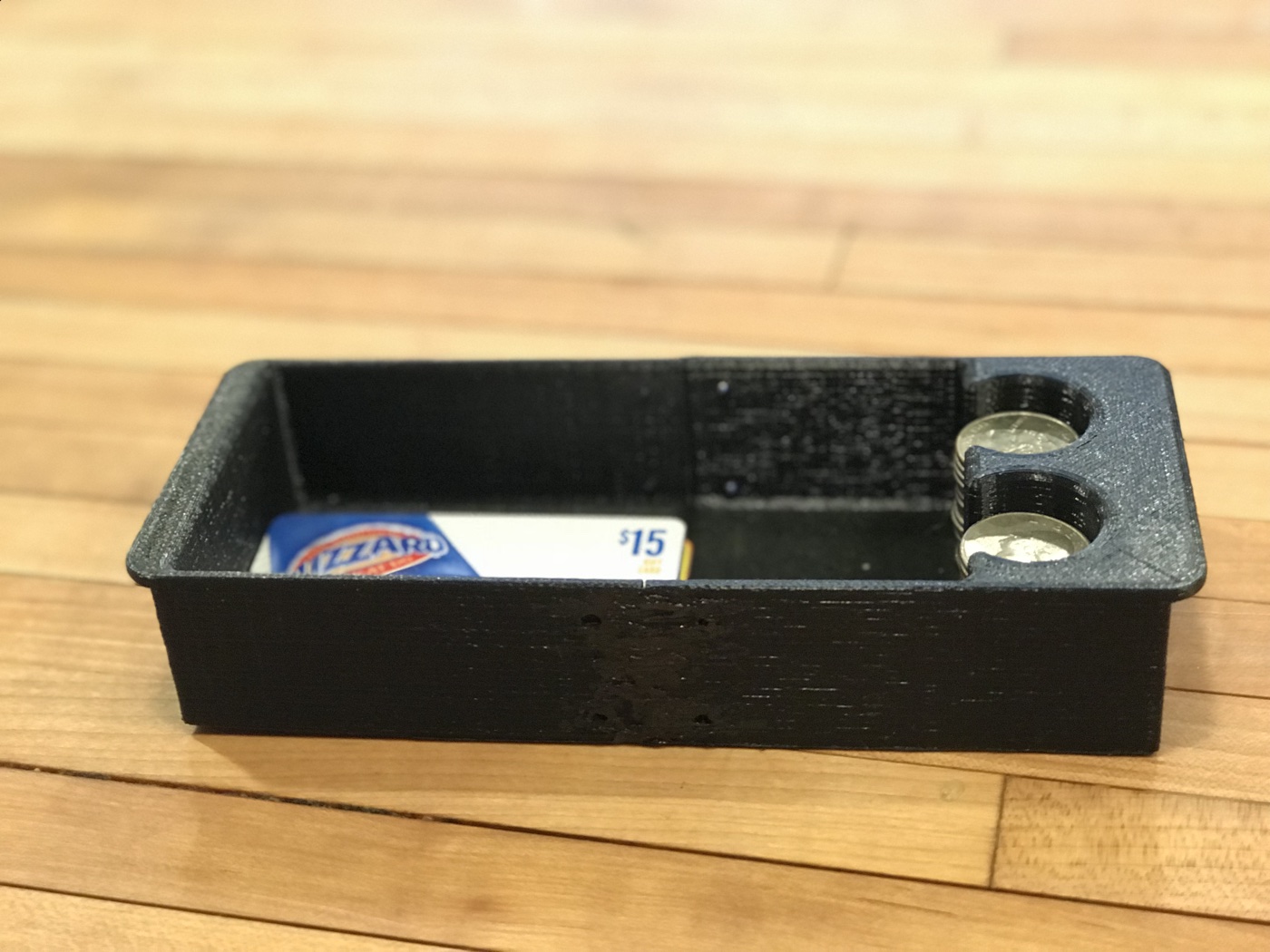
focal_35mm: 57
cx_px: 635
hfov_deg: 33.8
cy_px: 476
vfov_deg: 25.7
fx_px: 2091
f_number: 2.8
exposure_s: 1/60
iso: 400
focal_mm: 6.6
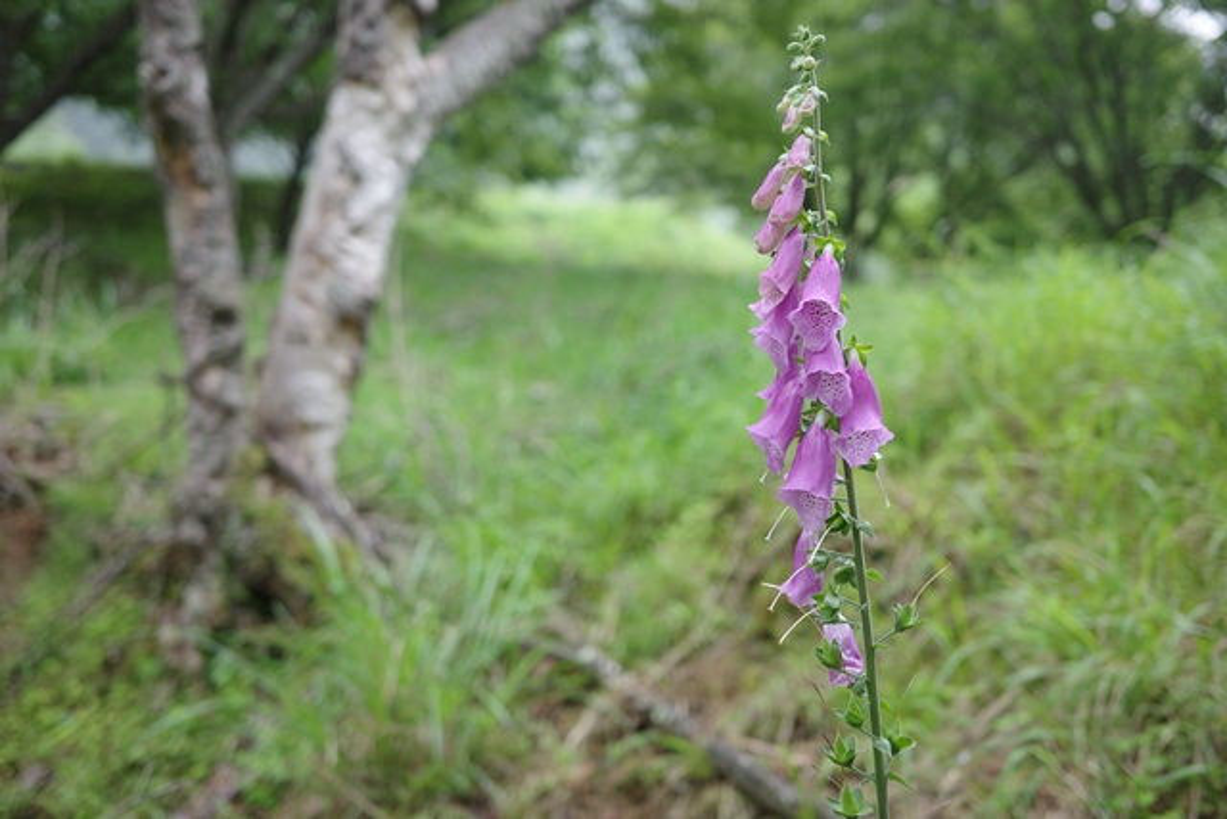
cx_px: 614
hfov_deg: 48.4
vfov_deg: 33.4
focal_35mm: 40
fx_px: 1364
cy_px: 410
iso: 200
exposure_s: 1/50
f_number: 2.8
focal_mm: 26
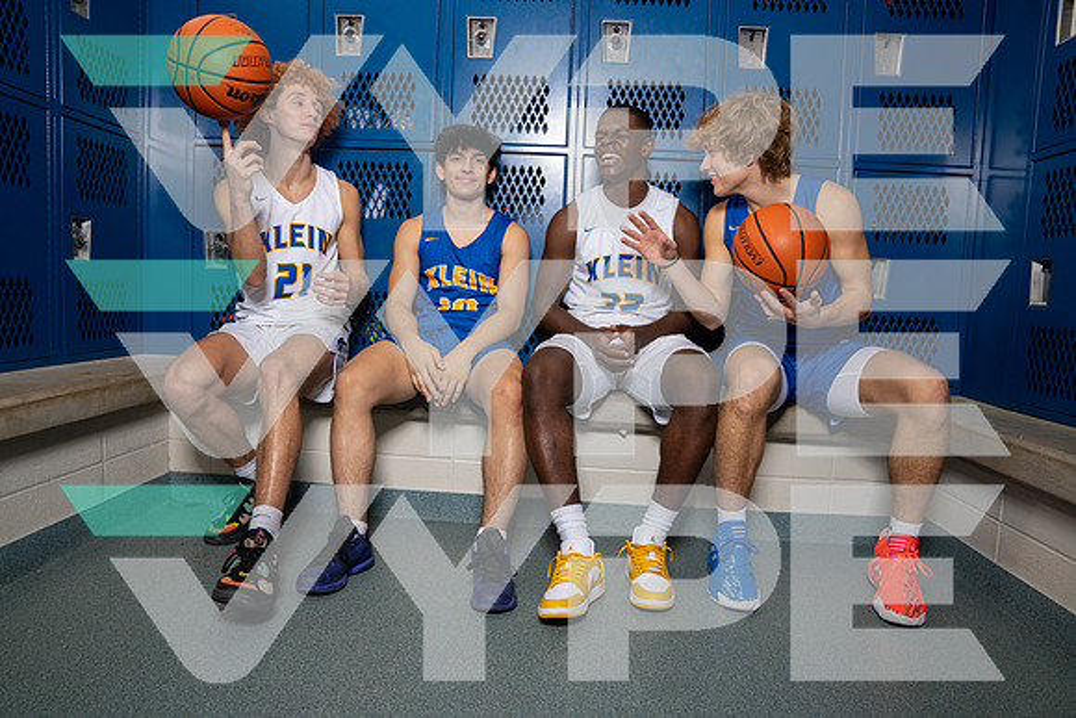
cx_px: 538
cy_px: 359
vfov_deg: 53.2
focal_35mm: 24
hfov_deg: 73.7
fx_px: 717
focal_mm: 24
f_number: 8
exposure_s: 1/200
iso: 800
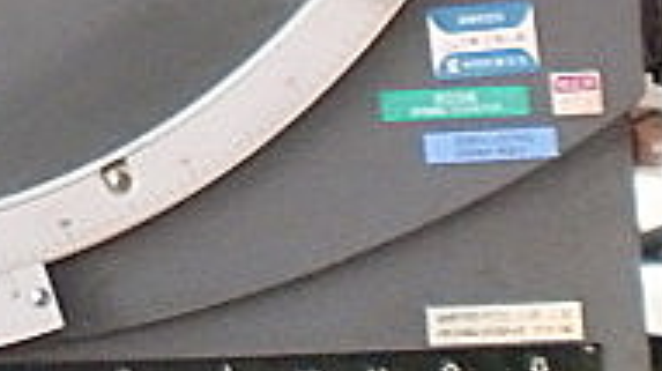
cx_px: -159
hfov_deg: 16.0
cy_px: -423
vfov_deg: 8.8
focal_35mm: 128
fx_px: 2245
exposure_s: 1/60
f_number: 3.1
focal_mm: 6.3
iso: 500
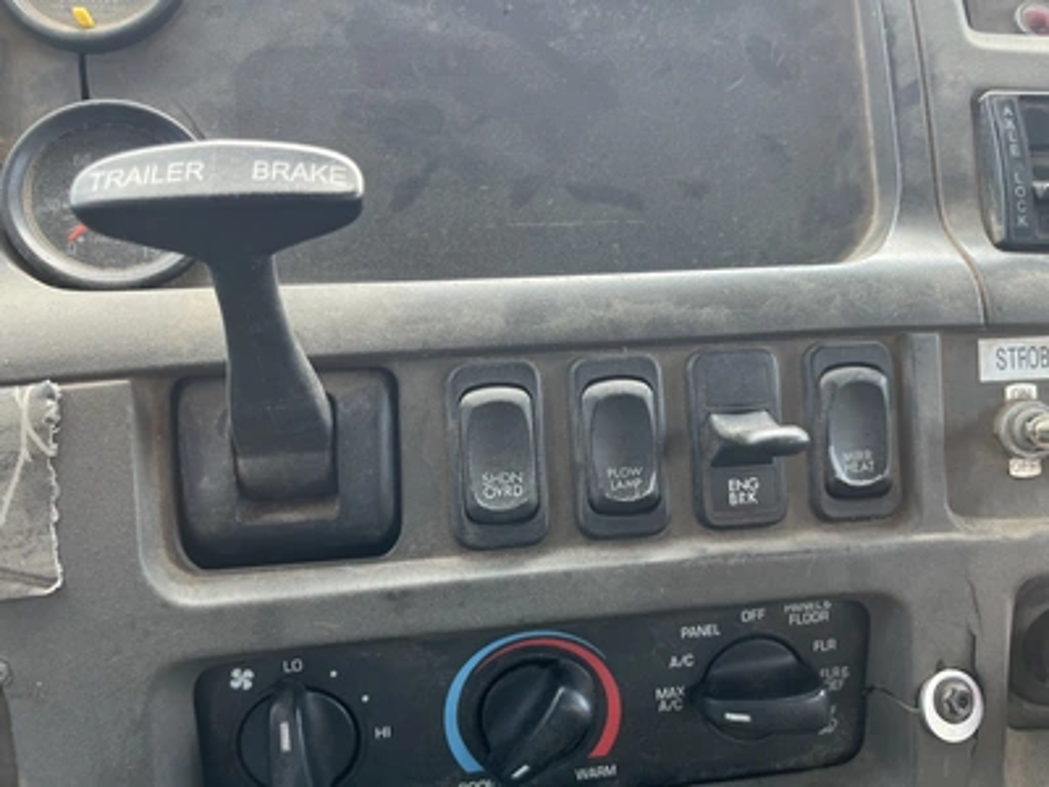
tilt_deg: -26.1
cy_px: 394
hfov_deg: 67.3
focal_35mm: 26
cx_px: 524
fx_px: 788
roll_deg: -0.4
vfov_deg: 53.1
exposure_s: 1/122
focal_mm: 5.1
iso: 100
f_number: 1.6
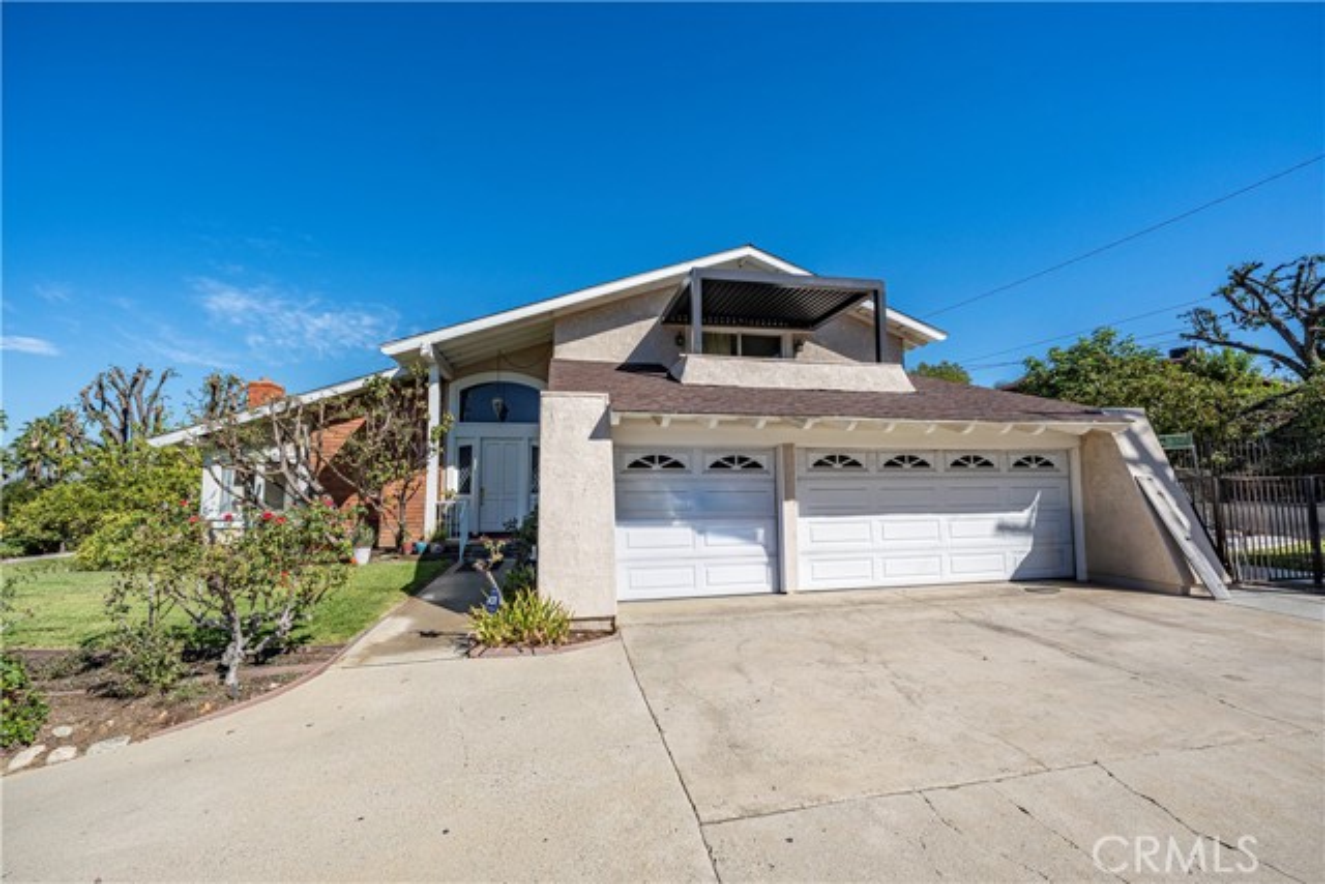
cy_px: 442
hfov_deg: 104.2
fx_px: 515
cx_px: 662
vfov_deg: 81.2
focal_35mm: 14
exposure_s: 1/1600
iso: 200
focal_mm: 14
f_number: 5.6
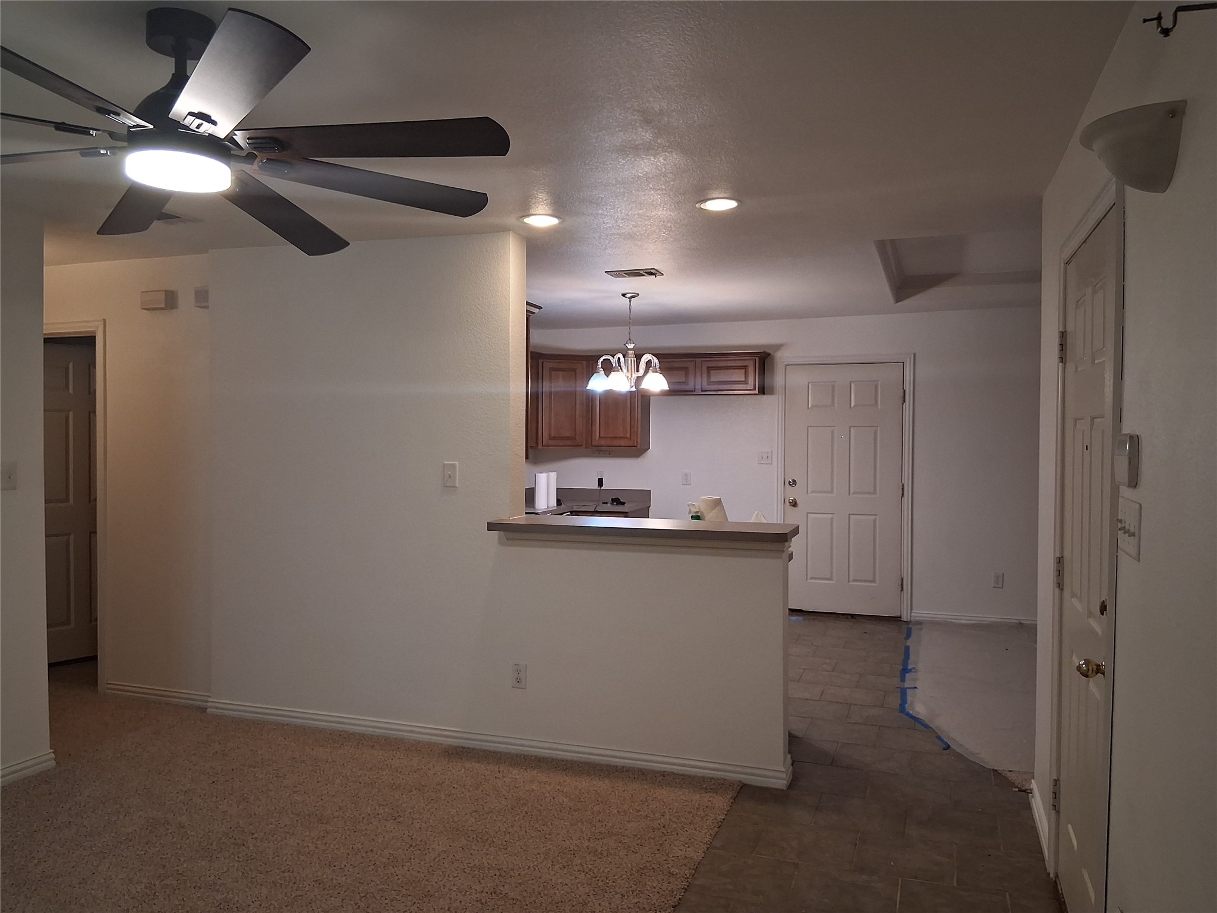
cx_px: 608
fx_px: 914
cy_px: 456
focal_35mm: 26
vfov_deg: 53.1
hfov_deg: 67.3
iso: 320
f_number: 1.8
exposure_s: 1/60
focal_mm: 3.98
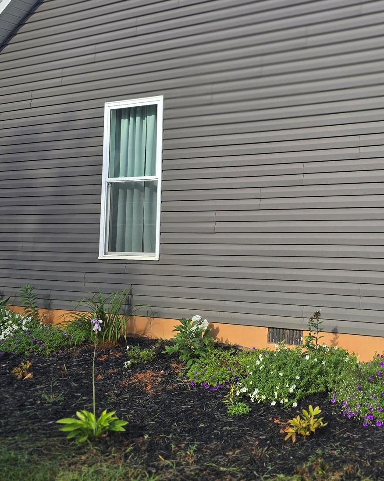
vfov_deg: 43.2
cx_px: 345
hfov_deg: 33.8
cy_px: 156
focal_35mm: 42
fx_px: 597
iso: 25
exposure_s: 1/719
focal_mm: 6.3
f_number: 1.7
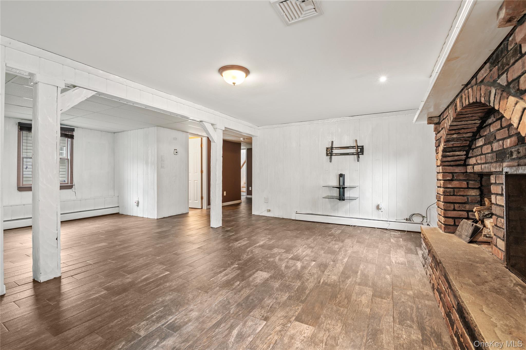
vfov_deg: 77.2
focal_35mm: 15
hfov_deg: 100.4
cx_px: 263
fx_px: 219
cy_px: 175
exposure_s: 1/1.67
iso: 500
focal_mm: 15
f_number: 8
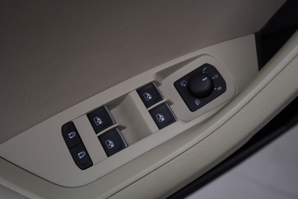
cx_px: 149
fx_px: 298
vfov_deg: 36.9
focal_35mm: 36
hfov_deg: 53.1
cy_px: 100
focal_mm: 24
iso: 125
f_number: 3.2
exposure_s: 1/50
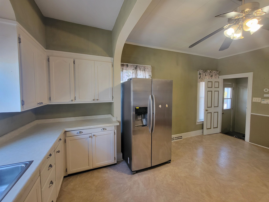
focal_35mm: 13
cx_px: 134
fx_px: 101
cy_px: 101
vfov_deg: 89.9
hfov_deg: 106.2
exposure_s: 1/60
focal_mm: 2.2
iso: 200
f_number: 2.2
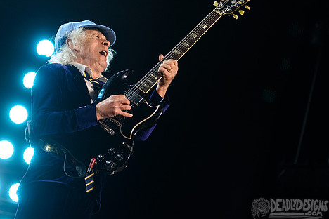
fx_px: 932
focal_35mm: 102
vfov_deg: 13.4
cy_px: 73
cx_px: 156
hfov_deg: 20.0
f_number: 4
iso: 2500
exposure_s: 1/500
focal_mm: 70
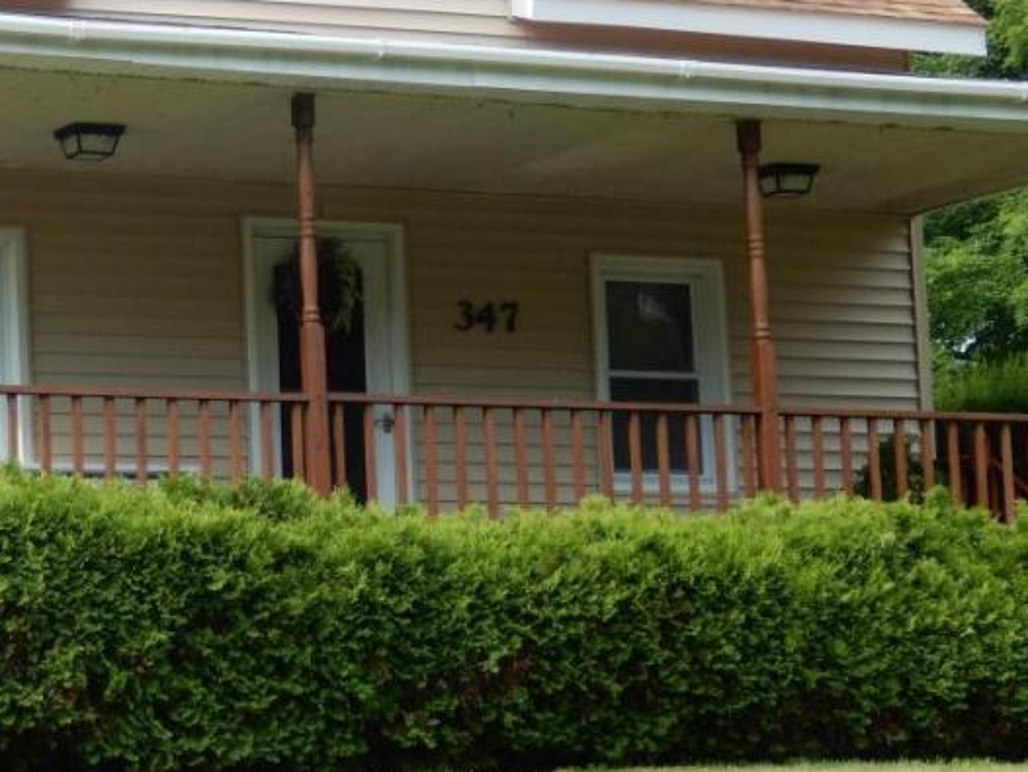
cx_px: 160
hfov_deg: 13.8
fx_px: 4219
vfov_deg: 10.4
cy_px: 266
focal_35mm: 142
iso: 125
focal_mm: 13.1
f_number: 4.9
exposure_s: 1/160
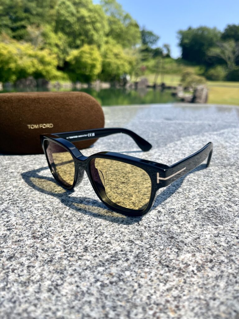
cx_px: 120
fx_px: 239
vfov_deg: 67.3
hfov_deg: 53.1
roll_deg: -0.4
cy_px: 160
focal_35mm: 26
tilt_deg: -16.4
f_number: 1.6
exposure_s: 1/3623
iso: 50
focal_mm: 5.1
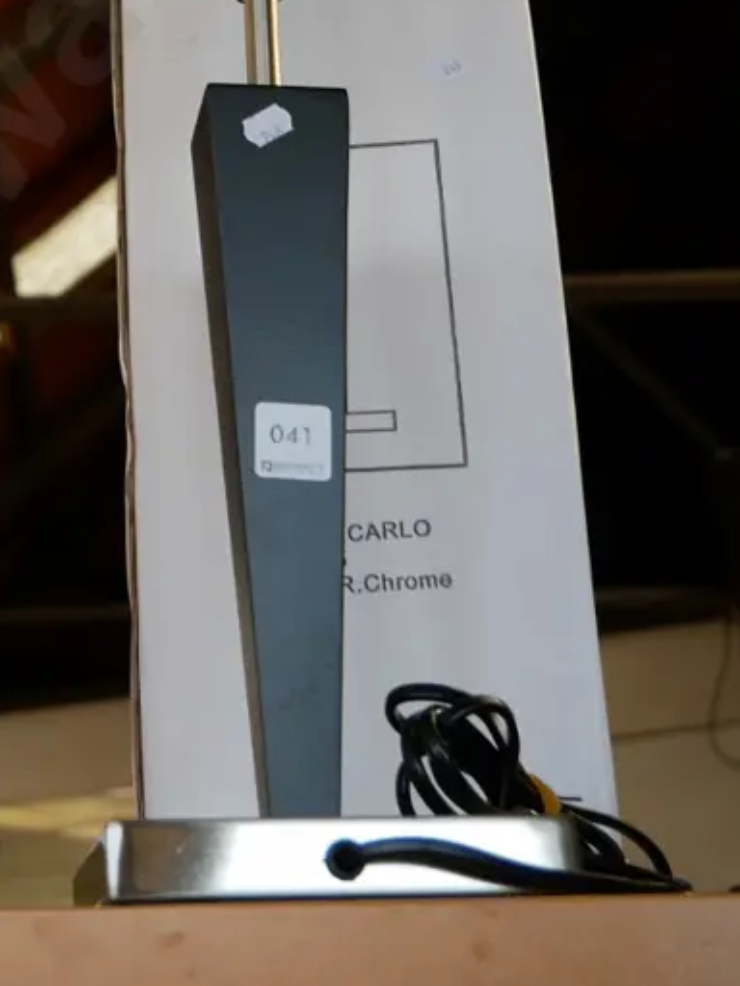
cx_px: 25
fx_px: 2052
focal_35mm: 72
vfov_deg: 26.1
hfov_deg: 19.9
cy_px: 96
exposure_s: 1/60
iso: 320
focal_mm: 18
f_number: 3.9
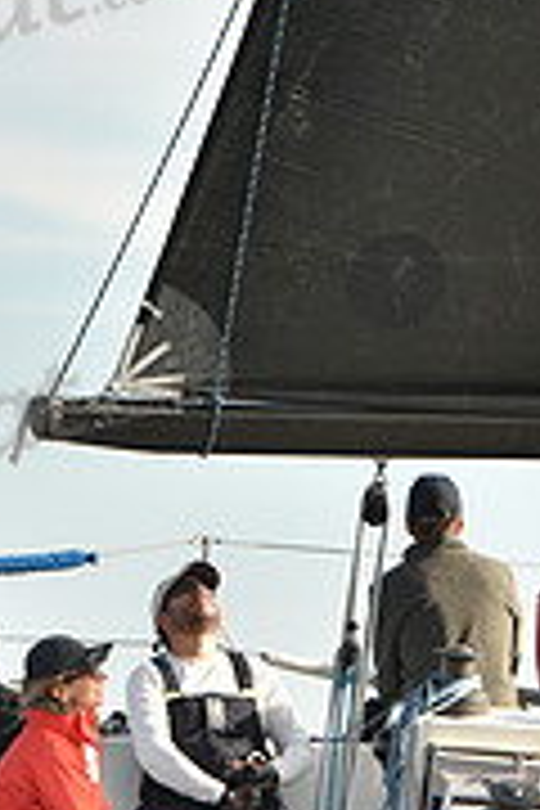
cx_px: 436
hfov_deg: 3.3
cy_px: 623
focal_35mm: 419
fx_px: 9427
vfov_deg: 4.9
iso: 250
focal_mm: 130
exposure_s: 1/800
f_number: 5.6
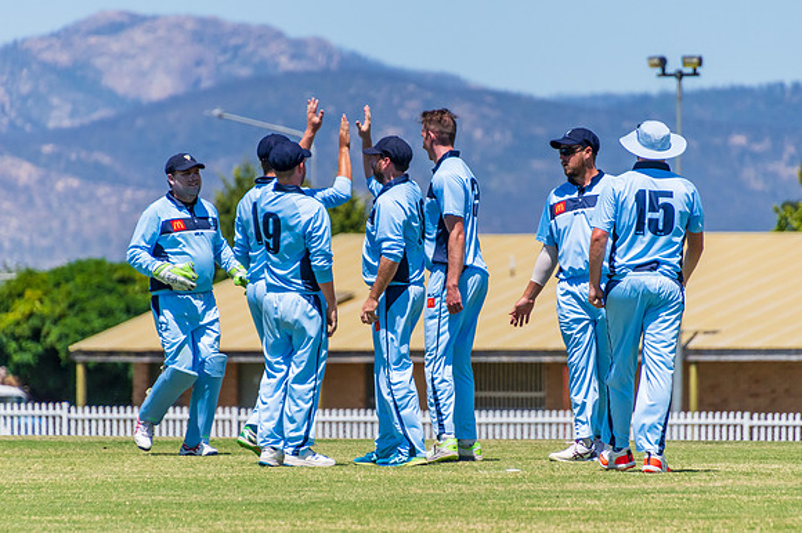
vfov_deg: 2.6
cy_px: 266
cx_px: 401
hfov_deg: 3.9
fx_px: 11689
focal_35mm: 525
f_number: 6.3
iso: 400
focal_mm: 350
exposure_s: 1/4000
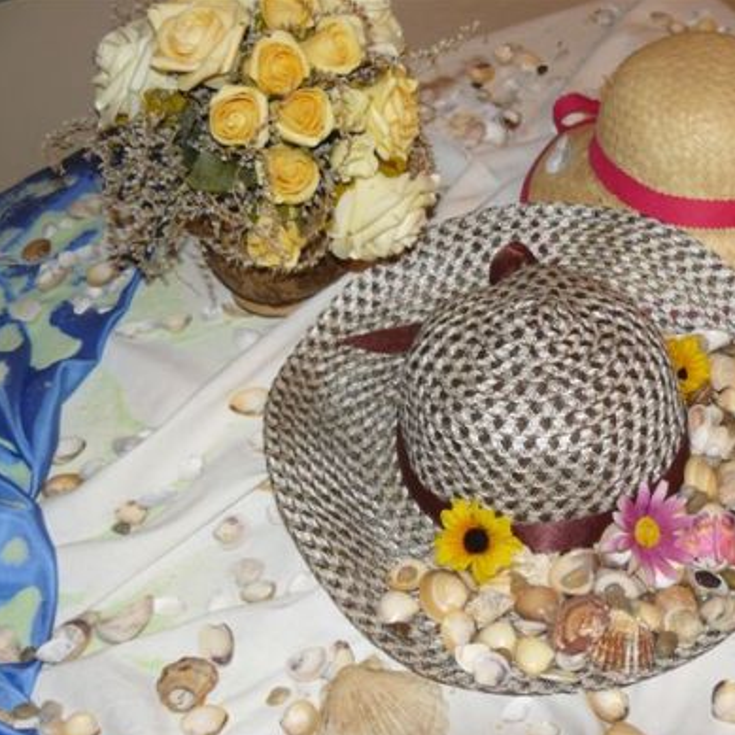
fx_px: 1081
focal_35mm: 45
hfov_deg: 37.1
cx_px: 501
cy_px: 386
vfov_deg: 37.5
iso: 100
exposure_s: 1/30
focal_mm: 6
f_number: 2.8
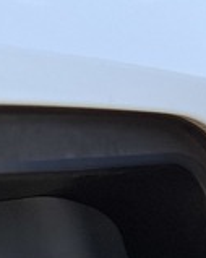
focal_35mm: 113
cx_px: 190
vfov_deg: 15.2
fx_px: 862
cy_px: 428
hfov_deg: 13.5
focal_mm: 5.54
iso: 50
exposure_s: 1/310
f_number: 1.8
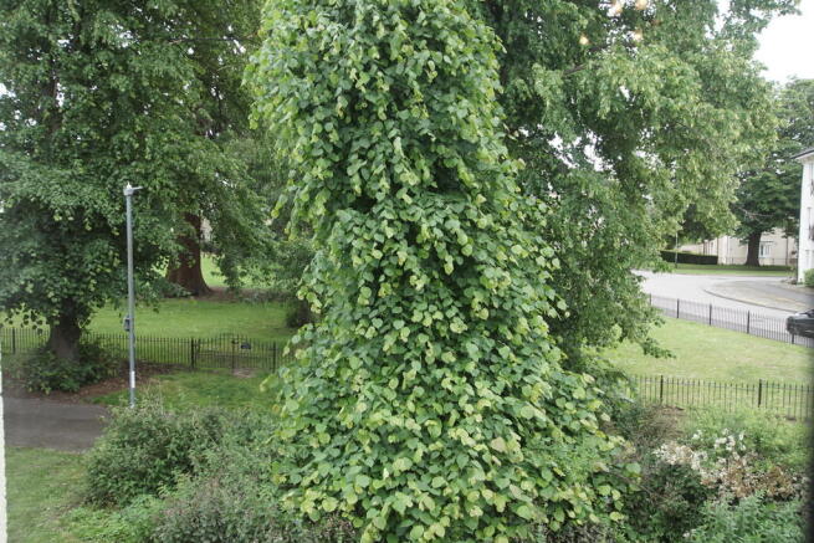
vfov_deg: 43.6
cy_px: 272
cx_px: 407
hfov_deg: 61.9
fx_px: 678
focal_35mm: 30
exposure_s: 1/60
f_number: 6.3
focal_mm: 20
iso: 250
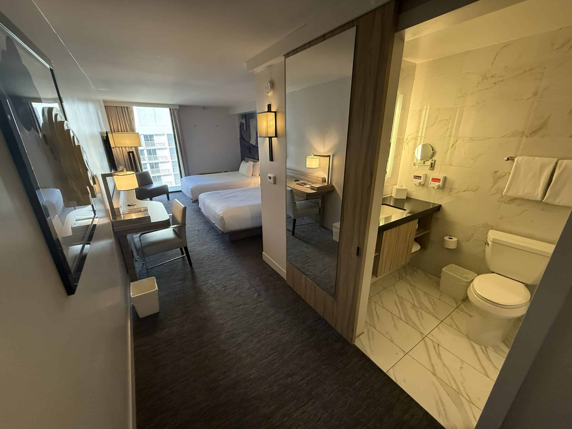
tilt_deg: -19.3
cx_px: 286
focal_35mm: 14
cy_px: 214
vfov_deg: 85.7
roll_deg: +0.3
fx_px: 231
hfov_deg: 102.1
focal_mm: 2.22
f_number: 2.2
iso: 640
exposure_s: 1/120
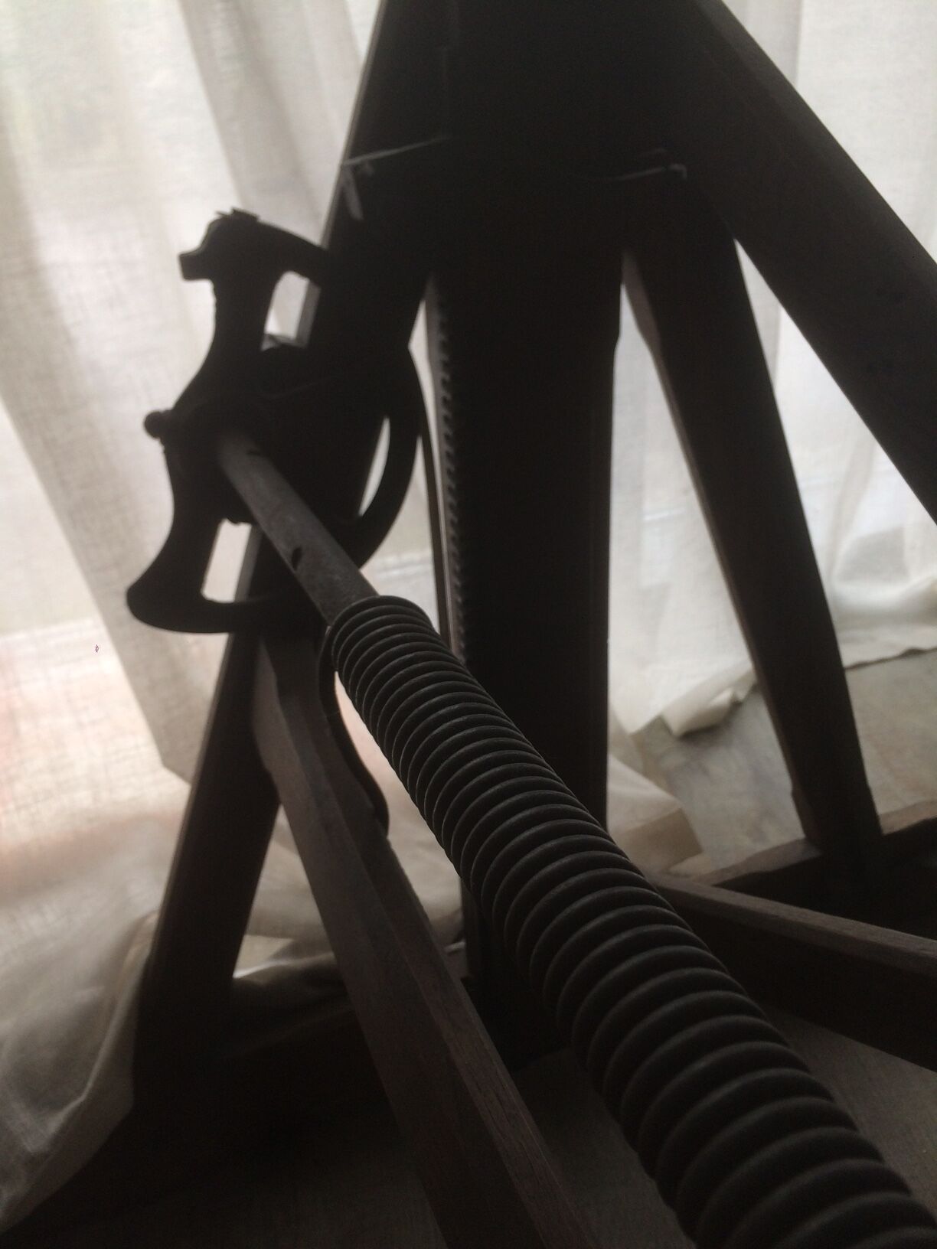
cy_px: 624
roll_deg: +3.2
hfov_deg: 48.2
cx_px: 468
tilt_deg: -29.1
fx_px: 1047
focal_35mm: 29
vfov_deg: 61.7
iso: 64
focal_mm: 4.15
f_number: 2.2
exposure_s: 1/100
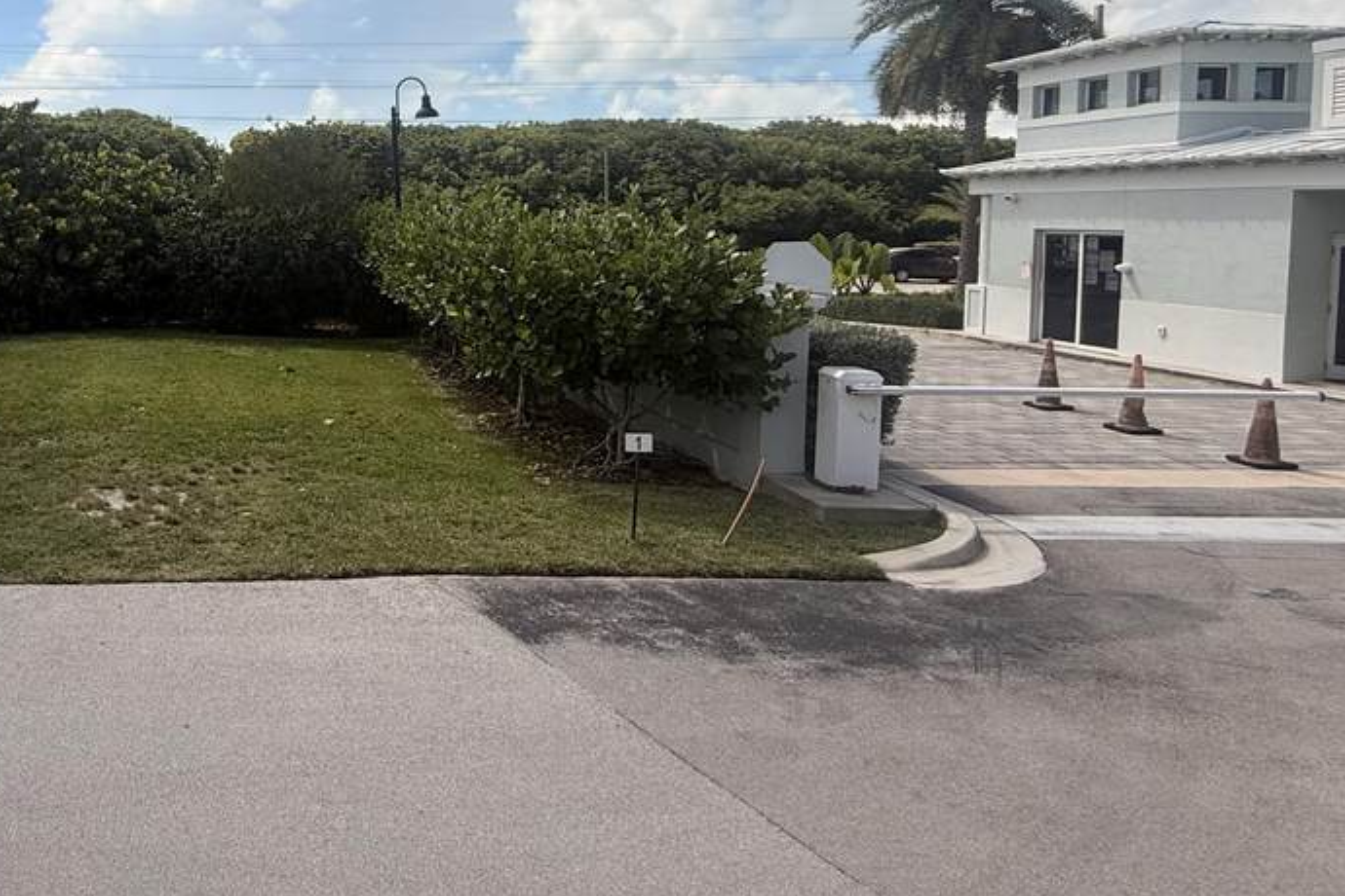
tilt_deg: -0.9
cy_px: 245
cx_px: 160
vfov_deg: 46.5
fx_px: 1009
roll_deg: -1.5
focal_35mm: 27
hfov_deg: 58.6
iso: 50
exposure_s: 1/2841
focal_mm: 2.22
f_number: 2.2
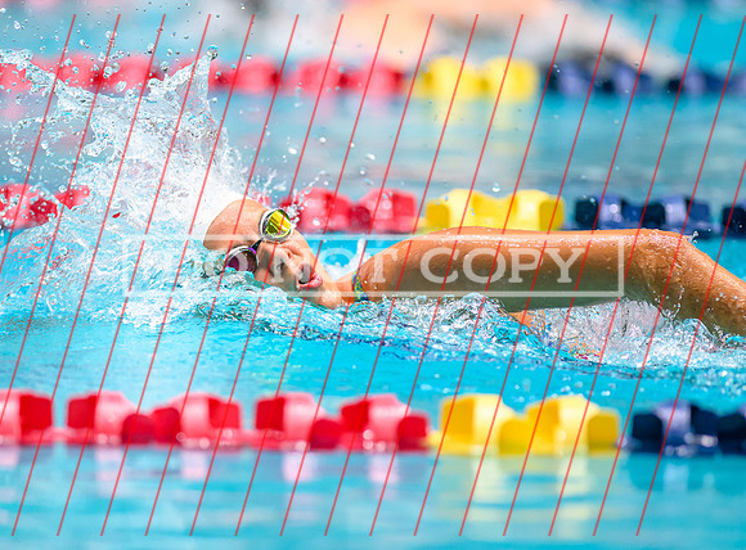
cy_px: 312
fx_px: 9434
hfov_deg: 4.5
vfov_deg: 3.3
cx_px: 264
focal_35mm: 440
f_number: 2.8
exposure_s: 1/1000
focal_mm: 300
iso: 2500
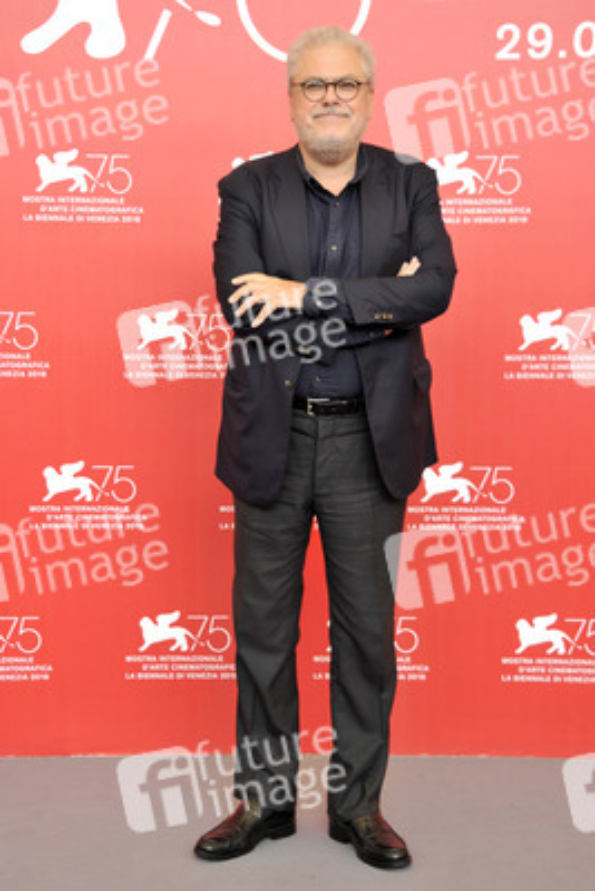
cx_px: 298
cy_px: 446
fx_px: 1684
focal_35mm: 68
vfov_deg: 29.6
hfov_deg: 20.0
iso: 1000
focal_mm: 68
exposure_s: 1/320
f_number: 6.3
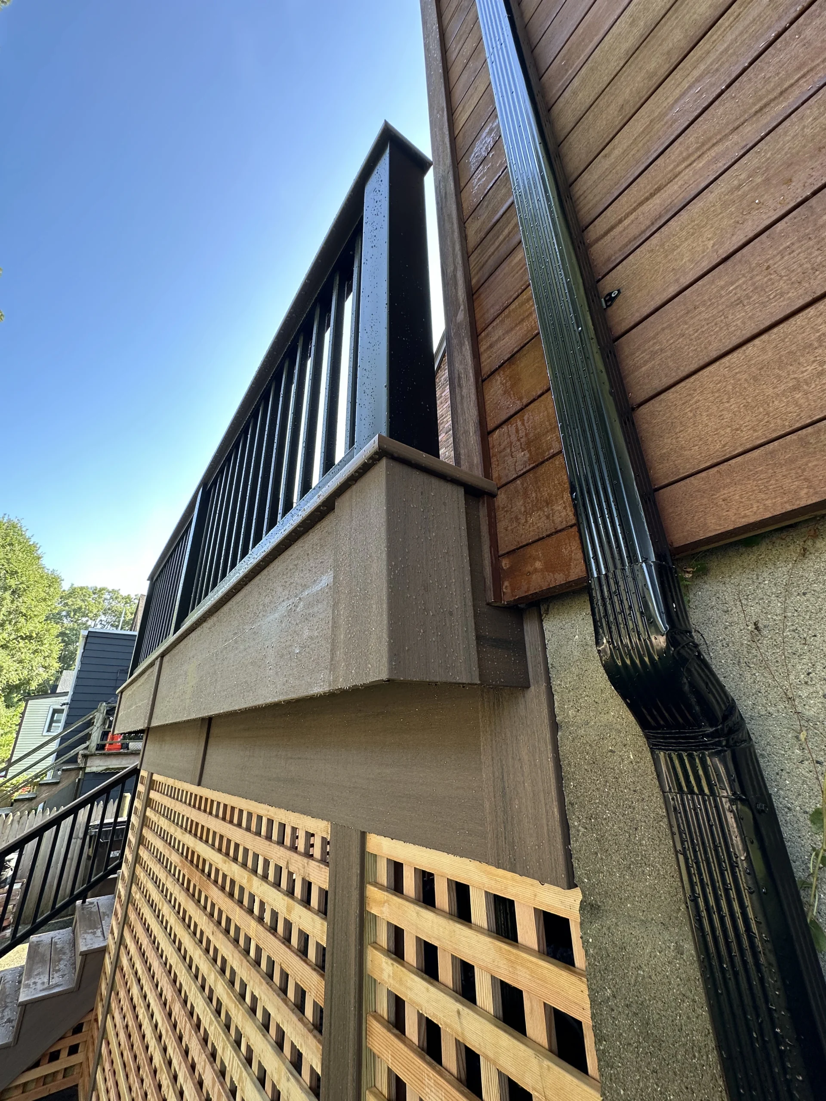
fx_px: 445
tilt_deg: +22.4
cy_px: 550
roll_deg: +1.0
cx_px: 413
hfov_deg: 85.7
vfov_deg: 102.1
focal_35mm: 14
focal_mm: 2.22
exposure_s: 1/115
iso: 40
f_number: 2.2
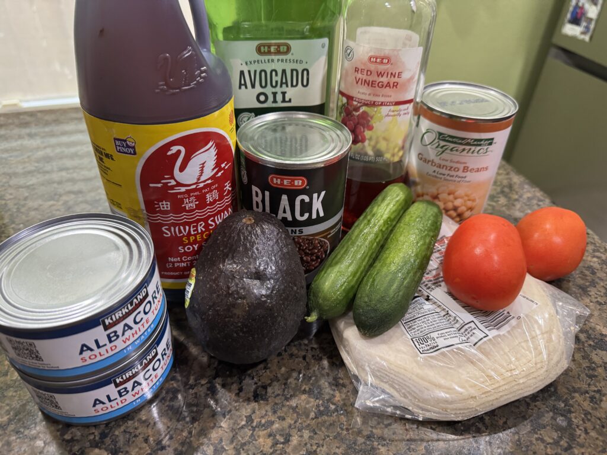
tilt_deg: -39.0
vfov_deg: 56.8
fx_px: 421
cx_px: 304
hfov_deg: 71.6
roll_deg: -2.4
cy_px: 228
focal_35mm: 24
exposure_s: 1/60
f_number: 1.78
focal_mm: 6.76
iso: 500
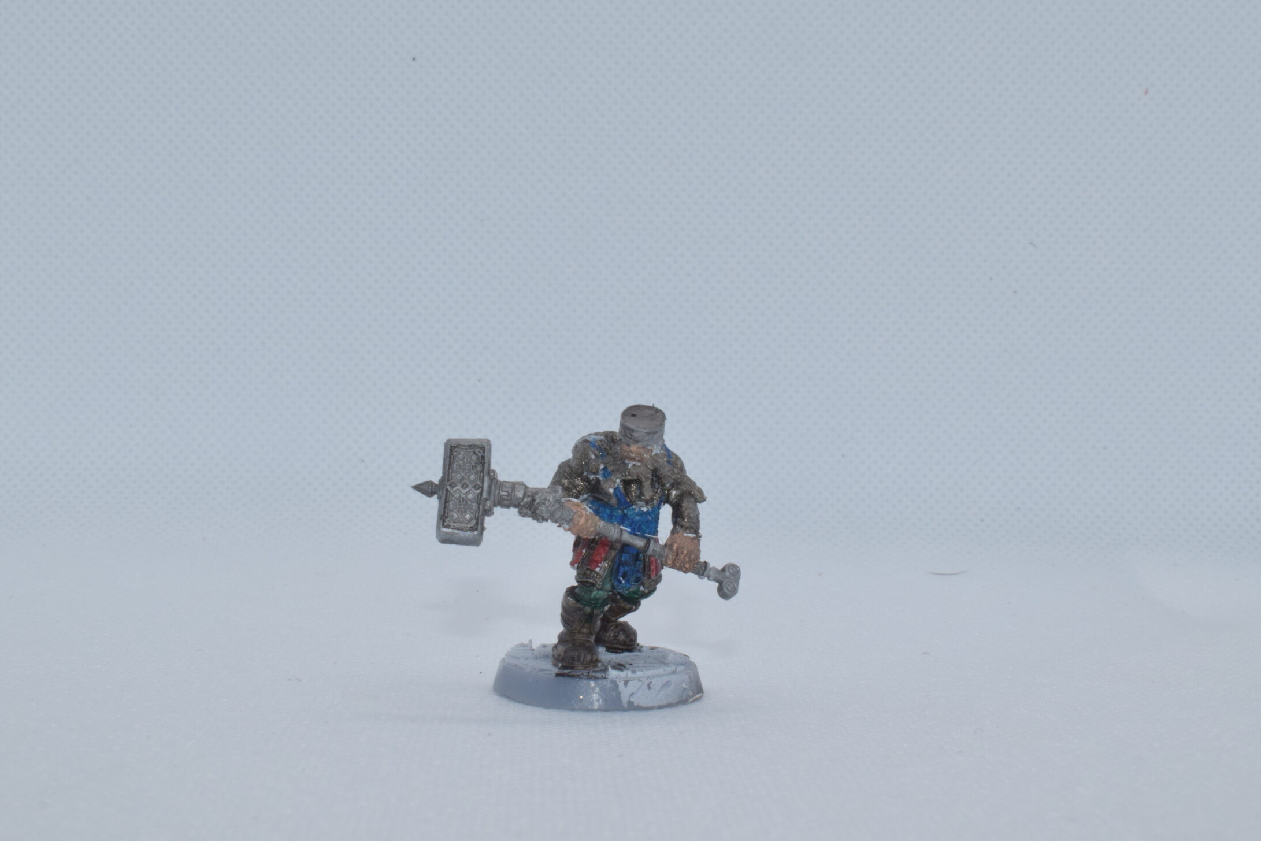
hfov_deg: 32.6
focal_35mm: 62
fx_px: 2157
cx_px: 587
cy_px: 440
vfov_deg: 22.1
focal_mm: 35
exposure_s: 1/125
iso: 800
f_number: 22
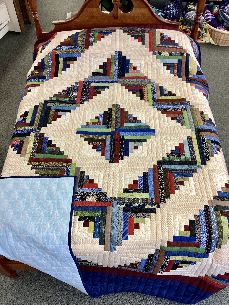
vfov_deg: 58.4
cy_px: 152
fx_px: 273
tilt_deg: -53.3
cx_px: 114
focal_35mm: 31
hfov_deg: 45.4
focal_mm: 3.3
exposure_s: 1/50
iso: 100
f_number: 2.4
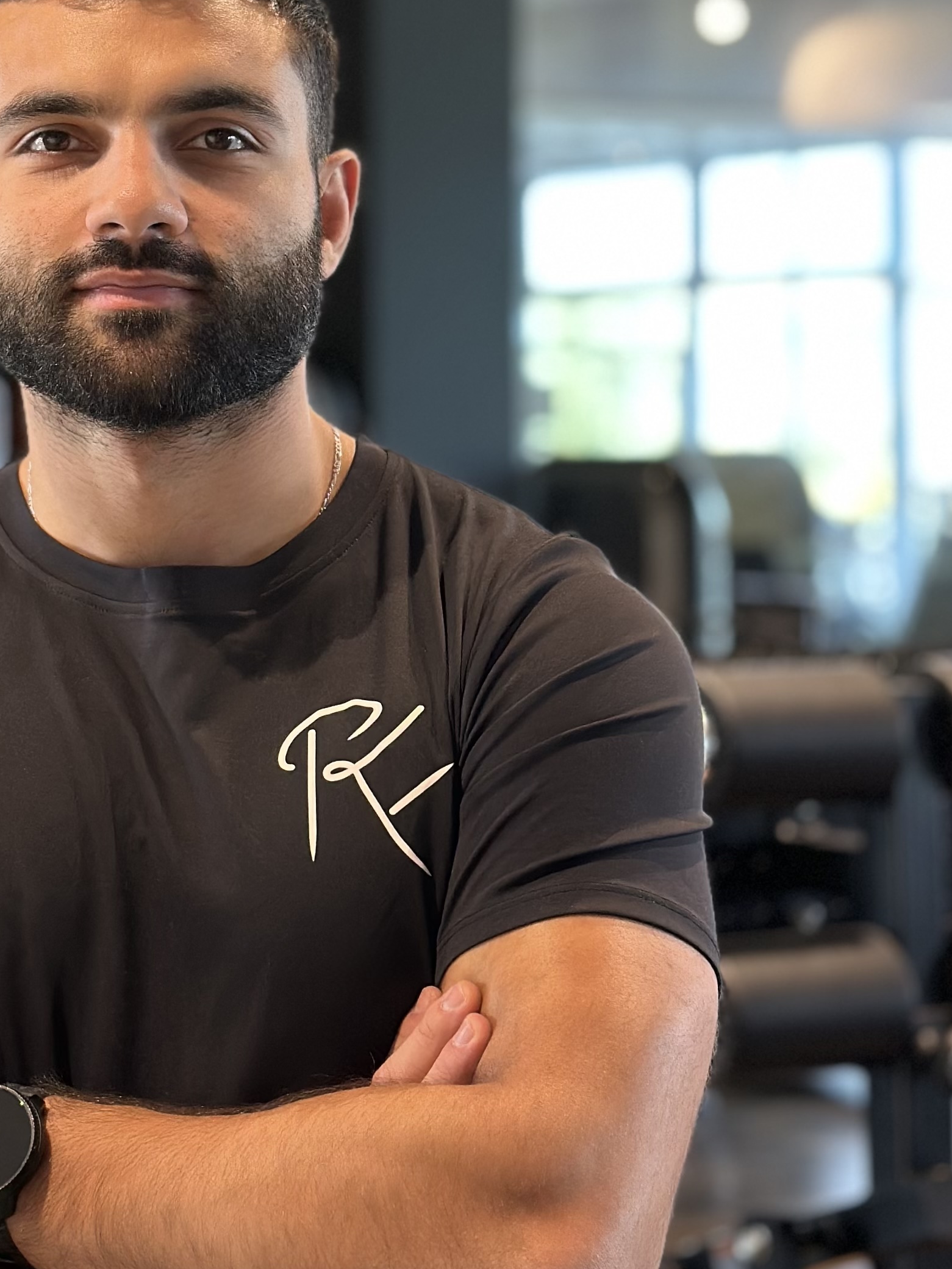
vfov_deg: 20.9
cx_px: 156
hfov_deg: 15.8
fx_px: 3410
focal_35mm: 93
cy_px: 304
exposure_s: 1/50
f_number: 1.78
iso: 250
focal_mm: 6.86
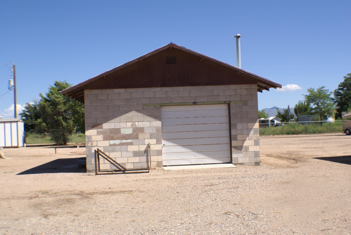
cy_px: 118
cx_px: 176
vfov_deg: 25.8
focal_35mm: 52
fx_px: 512
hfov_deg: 37.8
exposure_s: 1/80
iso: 100
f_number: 9
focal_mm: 35
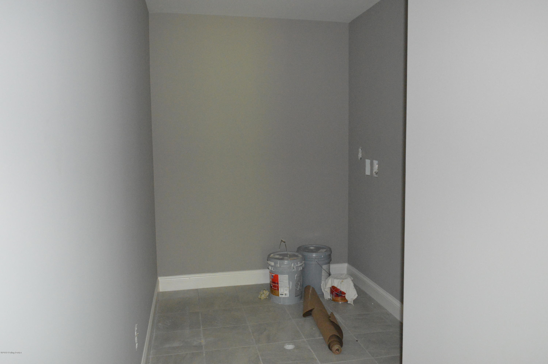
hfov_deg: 67.4
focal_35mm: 27
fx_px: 411
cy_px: 182
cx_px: 274
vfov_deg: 47.8
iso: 3200
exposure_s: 1/60
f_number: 3.5
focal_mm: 18
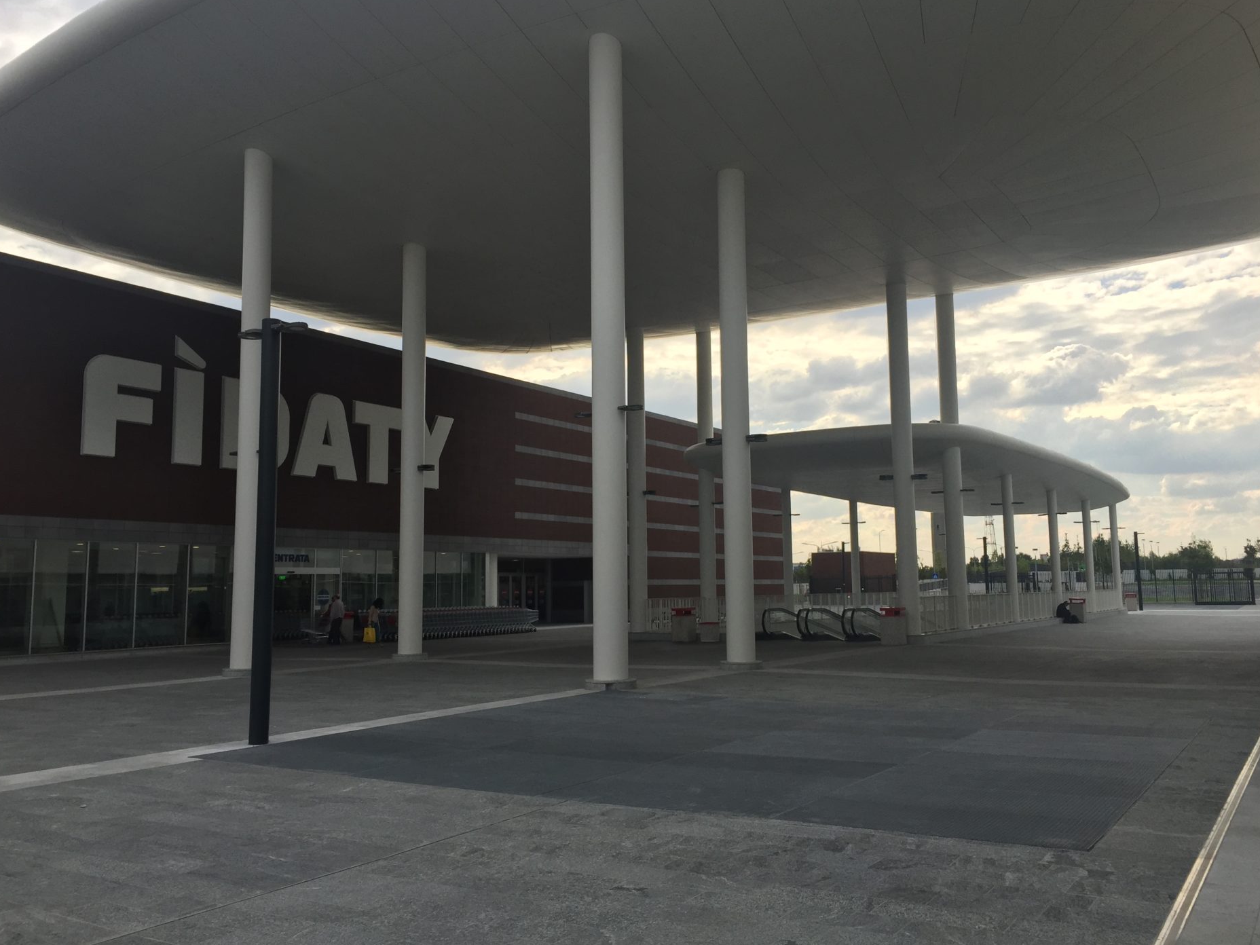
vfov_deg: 46.8
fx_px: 1092
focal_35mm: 30
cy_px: 459
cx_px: 633
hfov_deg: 60.0
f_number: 2.2
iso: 32
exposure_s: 1/1464
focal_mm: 4.15
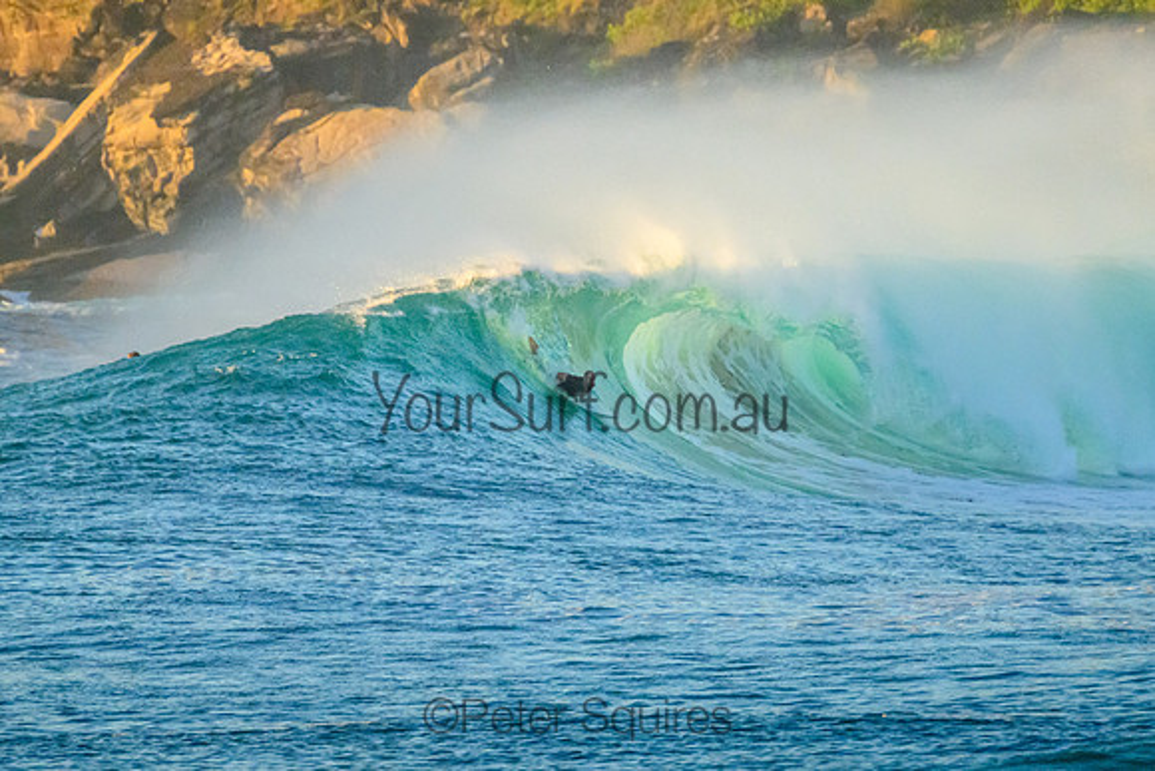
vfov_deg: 1.3
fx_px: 35256
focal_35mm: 1099
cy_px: 376
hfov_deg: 1.9
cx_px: 638
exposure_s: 1/2000
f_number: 11
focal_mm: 800
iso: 5600
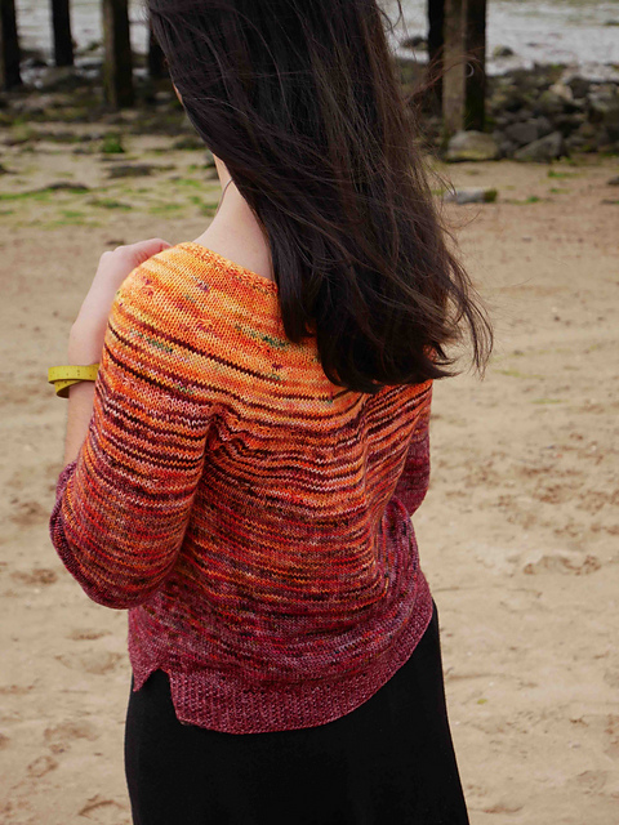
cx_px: 310
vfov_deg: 30.3
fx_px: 1526
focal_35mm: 64
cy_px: 412
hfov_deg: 22.9
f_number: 5.6
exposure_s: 1/400
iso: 200
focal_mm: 32
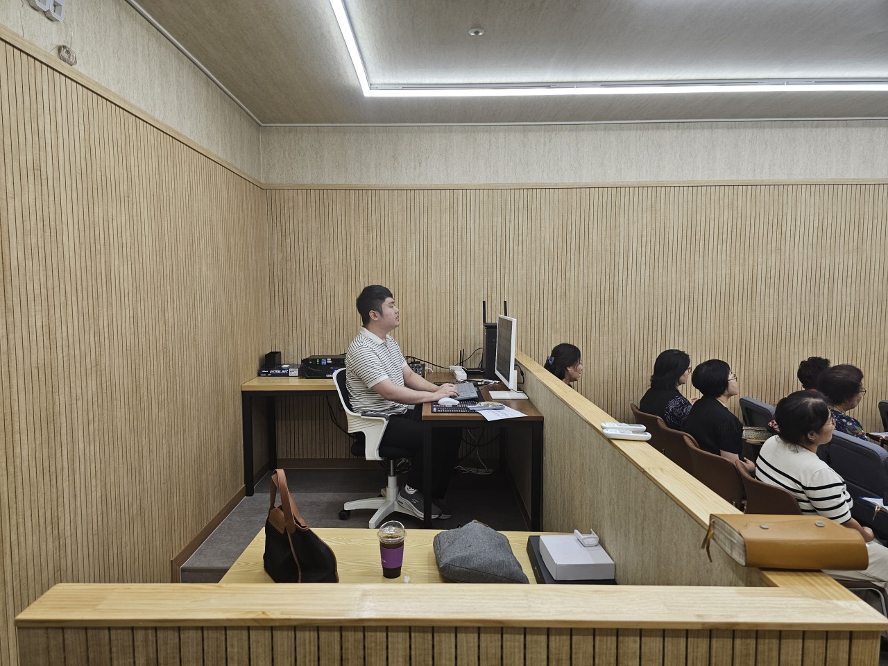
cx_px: 444
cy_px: 333
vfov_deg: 58.9
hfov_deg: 73.9
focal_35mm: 23
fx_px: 590
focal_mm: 6.3
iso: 125
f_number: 1.7
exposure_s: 1/207
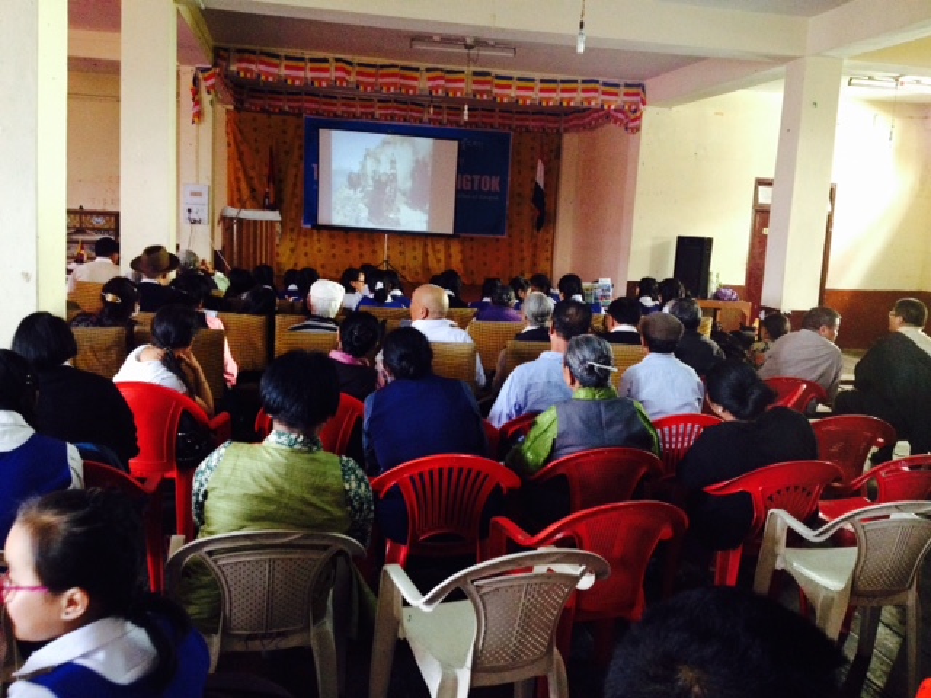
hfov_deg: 52.6
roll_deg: -4.8
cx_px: 466
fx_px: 941
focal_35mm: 35
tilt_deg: -5.7
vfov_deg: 40.7
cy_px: 349
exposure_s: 1/20
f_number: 2.4
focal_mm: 4.28
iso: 320
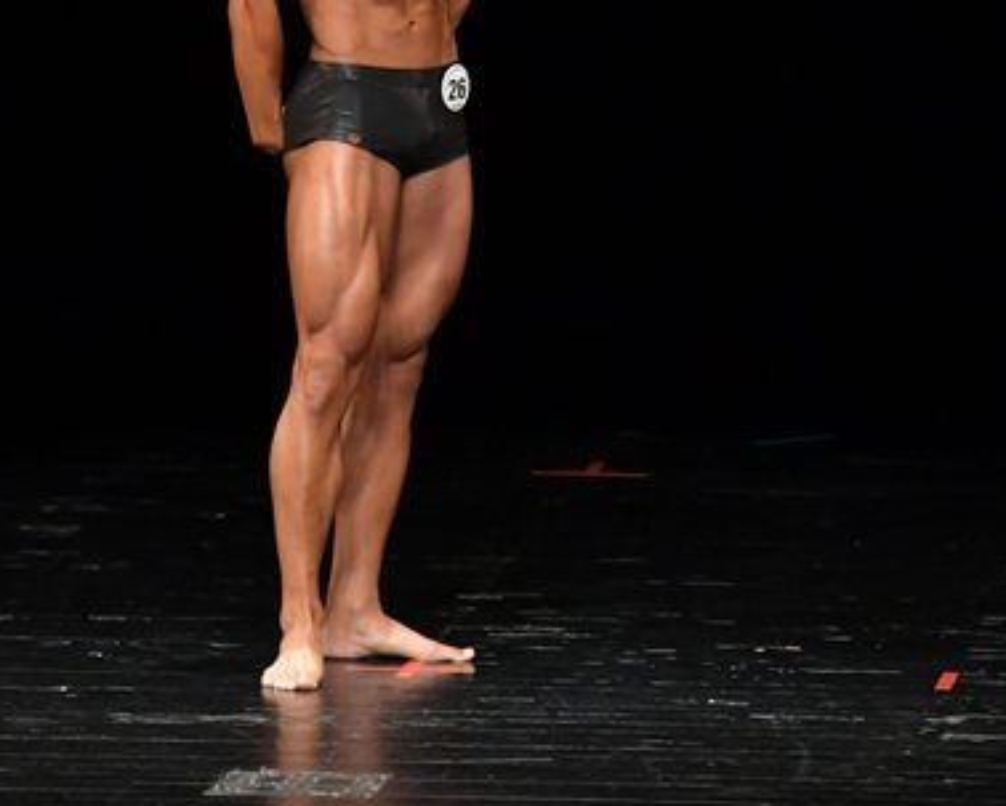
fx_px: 14600
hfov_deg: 3.9
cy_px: 133
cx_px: 451
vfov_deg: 3.2
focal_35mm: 490
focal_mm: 170
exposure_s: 1/400
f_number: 5.6
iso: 4000
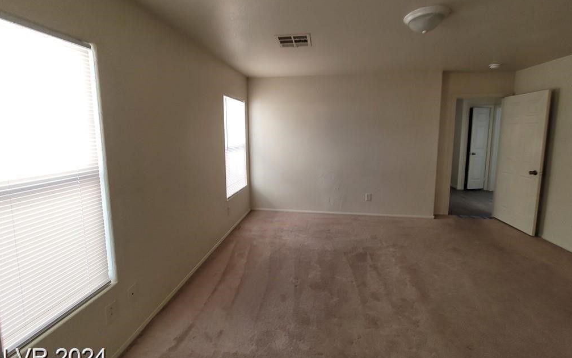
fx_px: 218
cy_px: 156
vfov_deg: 78.3
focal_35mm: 14
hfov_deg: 105.3
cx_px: 289
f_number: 2.2
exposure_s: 1/60
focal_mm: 2.2
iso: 80
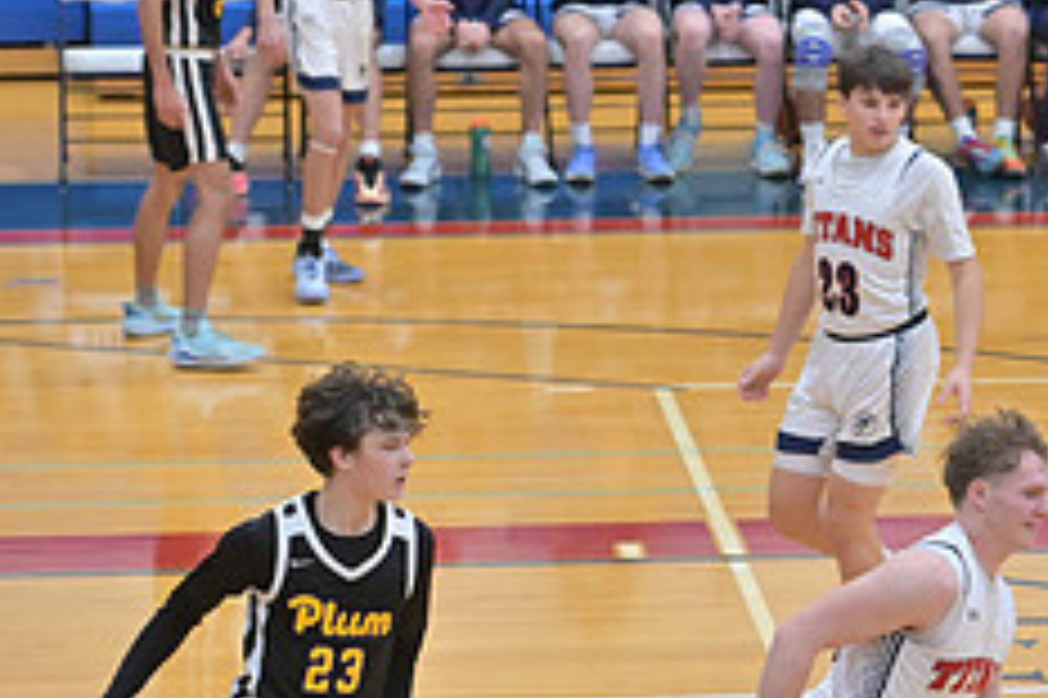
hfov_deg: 8.1
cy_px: 558
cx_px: 747
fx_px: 7389
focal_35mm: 254
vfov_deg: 5.4
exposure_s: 1/800
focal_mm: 102
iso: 5000
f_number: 4
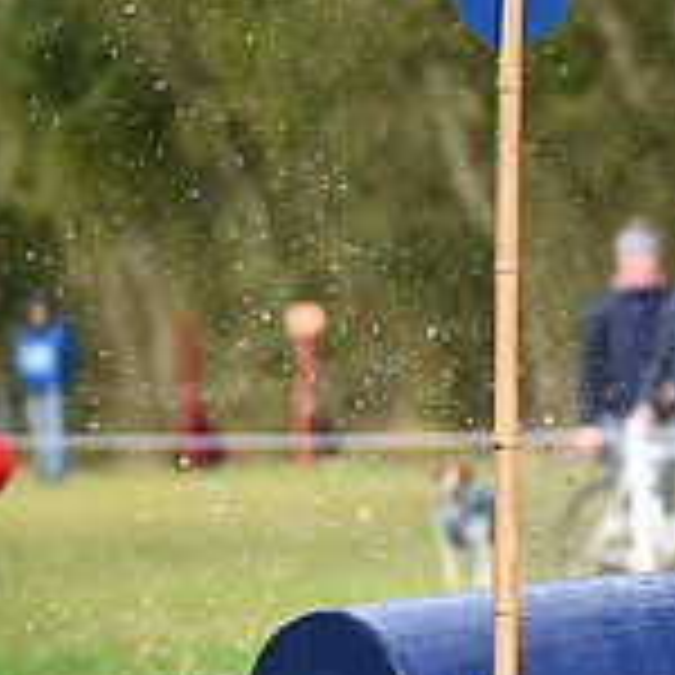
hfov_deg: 2.7
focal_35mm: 658
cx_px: 1260
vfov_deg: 2.7
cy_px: 135
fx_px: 14516
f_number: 5
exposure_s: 1/1250
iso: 1100
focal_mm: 200
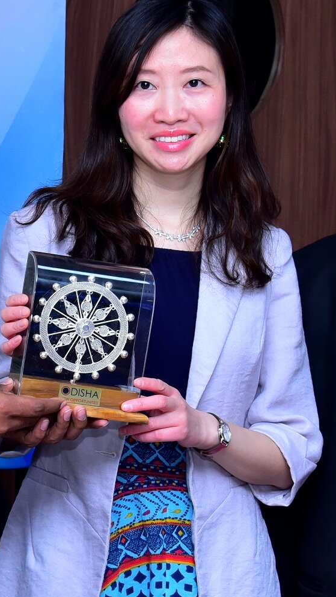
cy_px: 198
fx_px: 2612
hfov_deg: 7.3
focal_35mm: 165
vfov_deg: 13.0
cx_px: -139
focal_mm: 52
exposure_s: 1/160
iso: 1000
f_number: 6.3
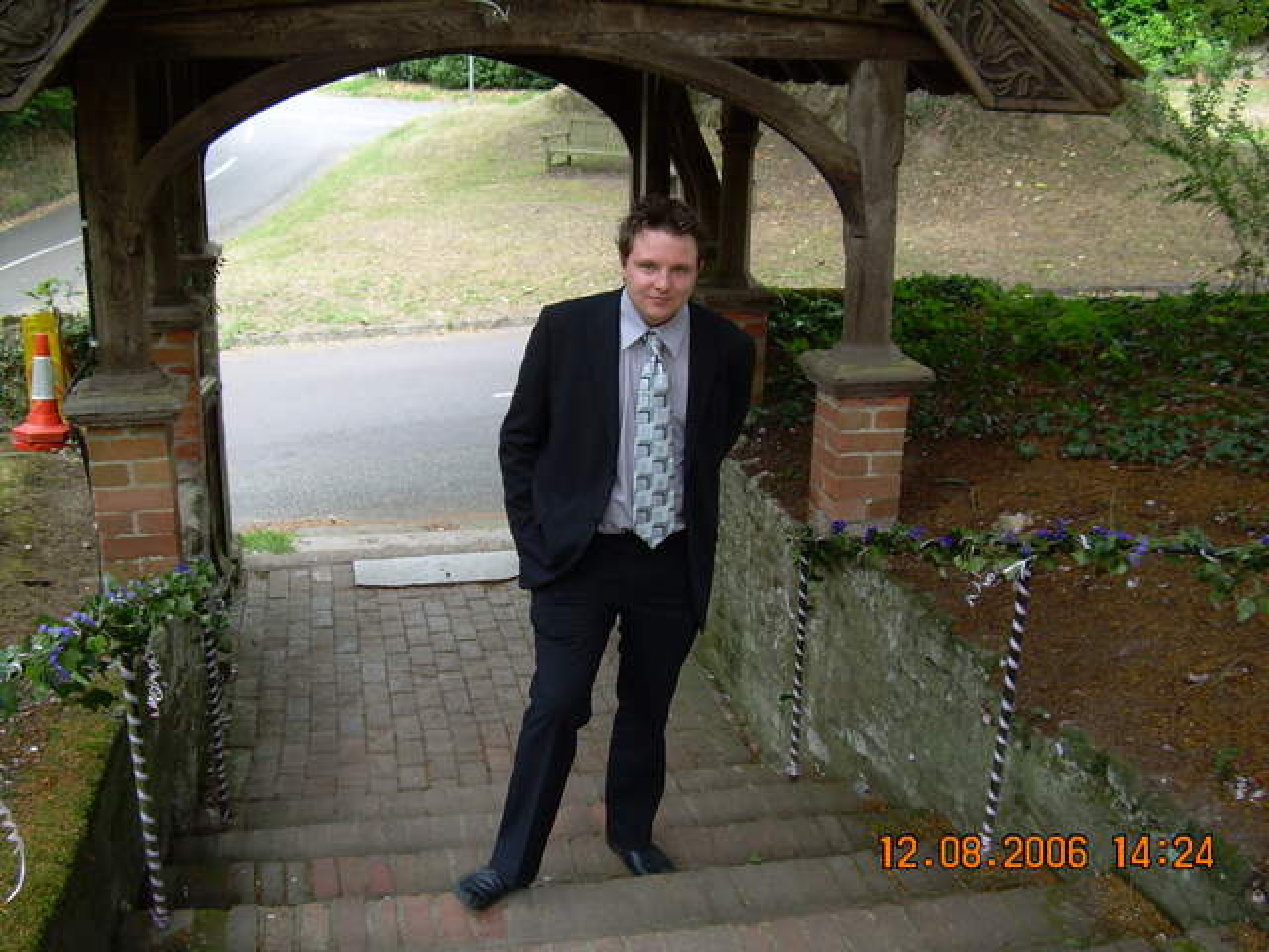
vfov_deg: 37.7
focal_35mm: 38
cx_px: 634
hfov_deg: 49.0
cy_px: 476
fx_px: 1393
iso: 50
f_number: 2.8
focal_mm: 6.3
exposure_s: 1/38.9
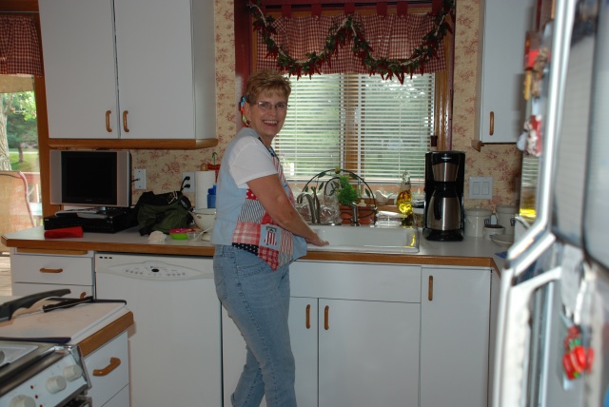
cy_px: 204
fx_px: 610
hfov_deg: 53.1
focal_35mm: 36
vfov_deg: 36.9
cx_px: 304
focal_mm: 24
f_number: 4
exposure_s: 1/60
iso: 200
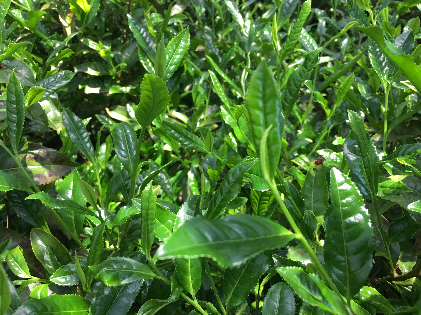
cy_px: 158
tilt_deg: -38.5
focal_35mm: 29
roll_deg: +2.0
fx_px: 353
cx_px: 210
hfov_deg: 61.7
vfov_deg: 48.2
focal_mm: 4.15
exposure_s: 1/30
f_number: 2.2
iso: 32
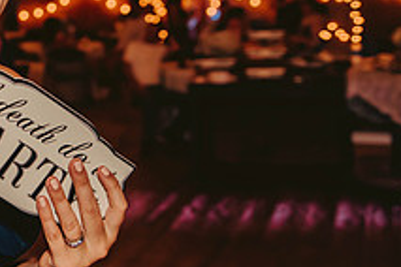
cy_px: 3
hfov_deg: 22.1
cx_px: -41
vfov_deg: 15.4
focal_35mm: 87
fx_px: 969
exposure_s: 1/125
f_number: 2.8
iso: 1250
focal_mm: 32
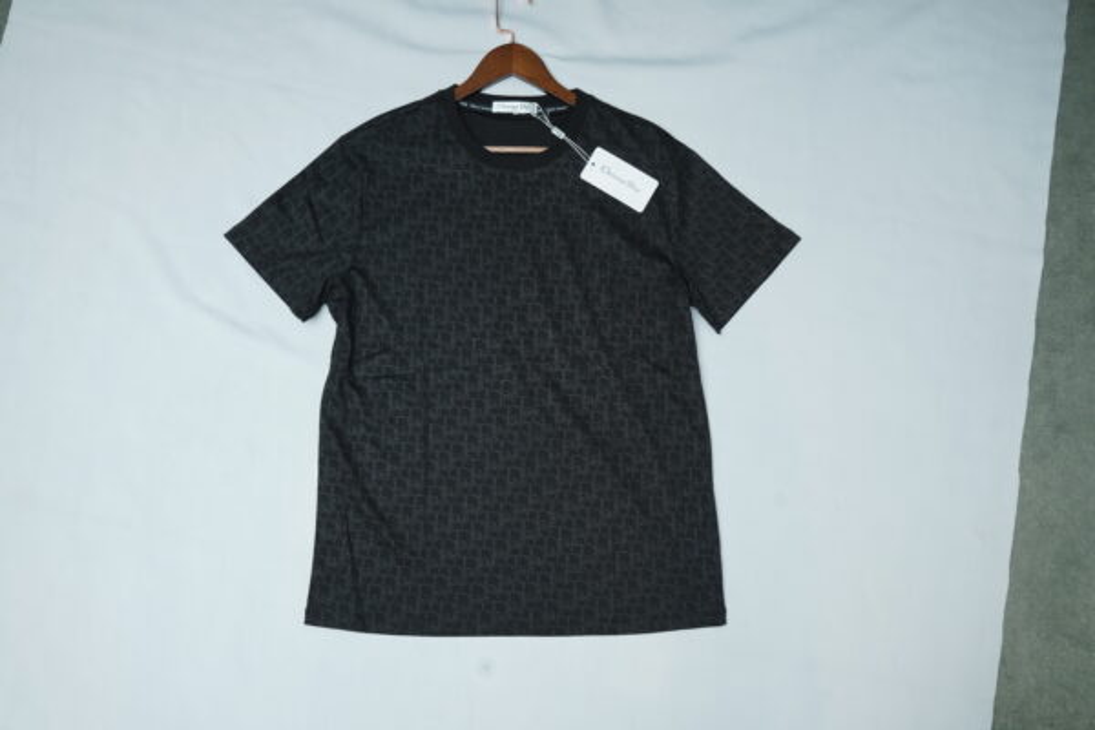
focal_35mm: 30
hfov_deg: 61.9
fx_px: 912
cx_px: 548
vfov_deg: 43.6
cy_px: 365
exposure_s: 1/200
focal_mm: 30
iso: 400
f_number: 6.3
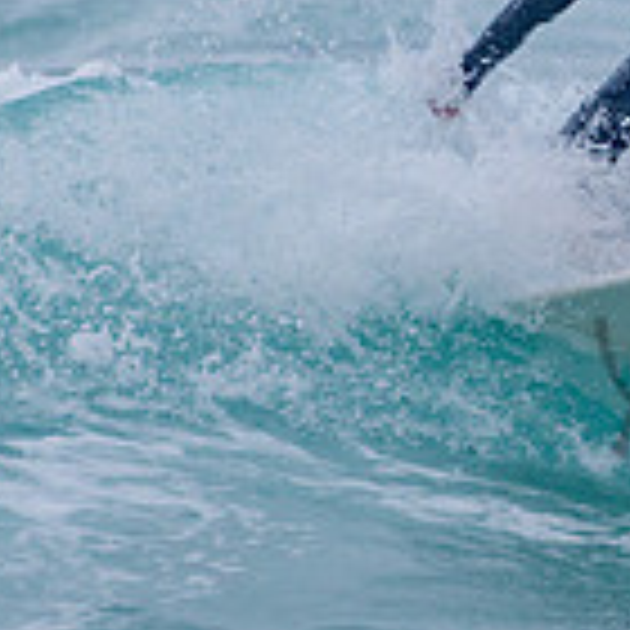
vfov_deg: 0.8
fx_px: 44414
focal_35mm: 2157
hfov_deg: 0.8
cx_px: 976
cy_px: 168
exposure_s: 1/2000
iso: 180
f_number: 5.6
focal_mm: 500
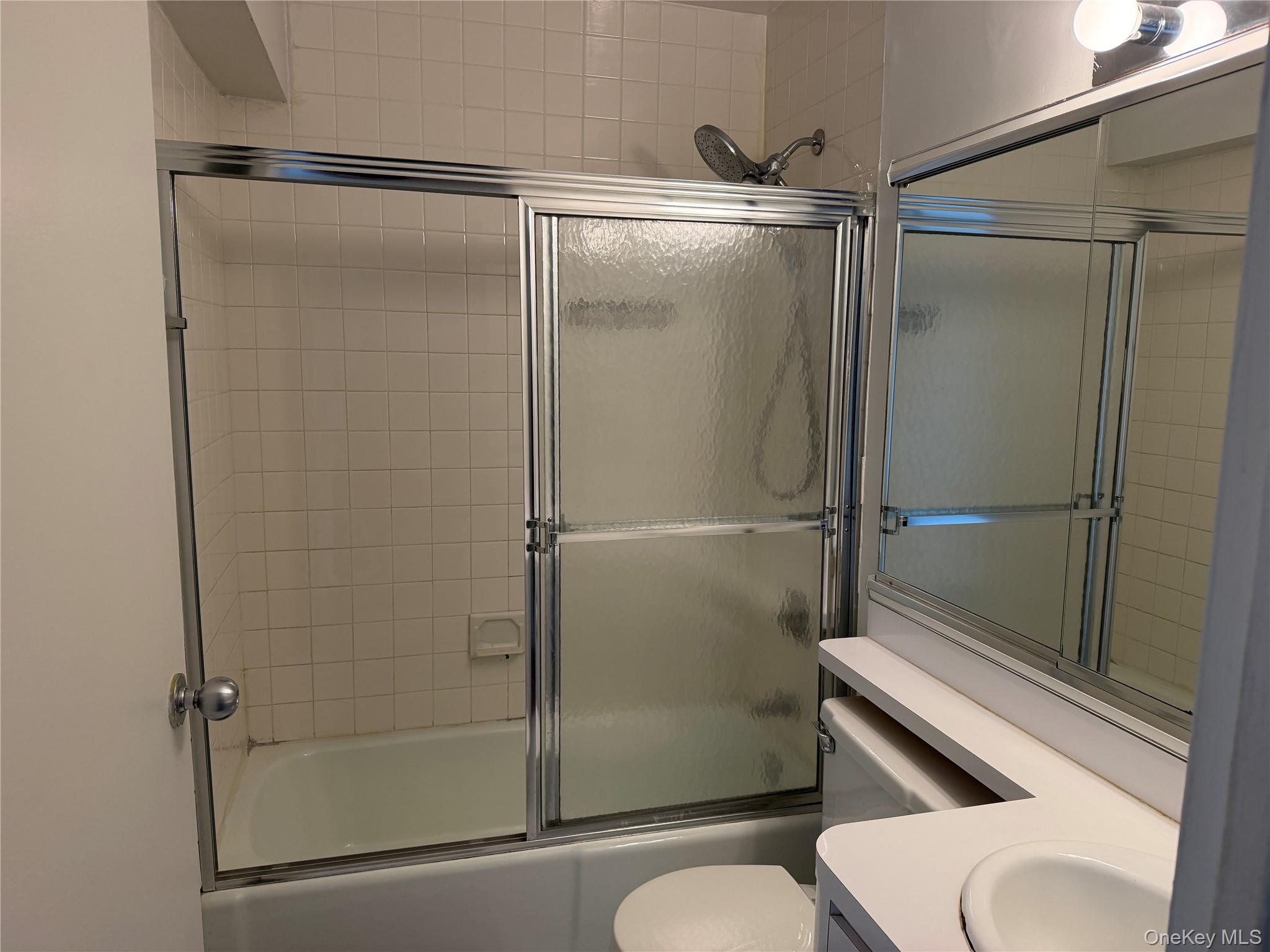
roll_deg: -0.3
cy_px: 476
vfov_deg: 56.8
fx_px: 881
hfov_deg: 71.6
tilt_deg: -9.3
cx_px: 635
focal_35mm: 24
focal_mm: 6.76
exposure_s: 1/125
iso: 200
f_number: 1.78
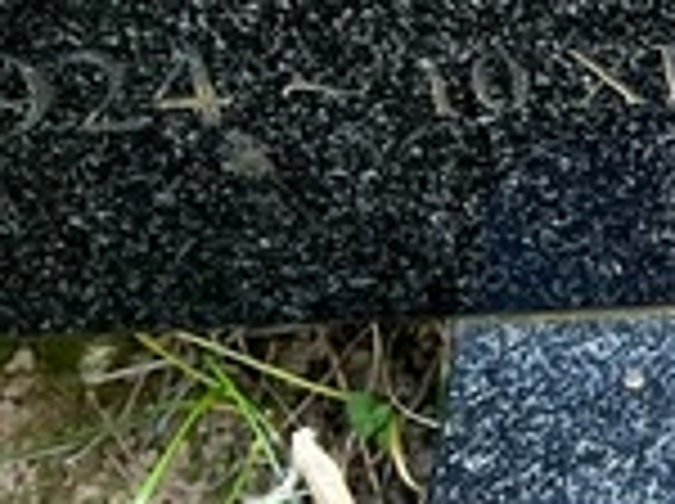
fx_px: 2706
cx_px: 1148
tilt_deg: -37.6
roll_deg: +0.2
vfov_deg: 10.2
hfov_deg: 13.1
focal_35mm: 139
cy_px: -328
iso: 125
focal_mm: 5.7
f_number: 1.5
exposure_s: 1/121
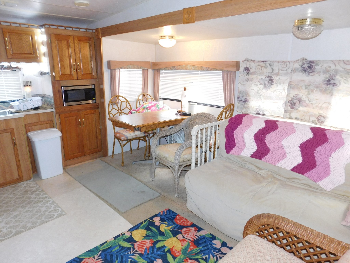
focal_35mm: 24
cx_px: 175
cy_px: 132
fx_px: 243
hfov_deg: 71.6
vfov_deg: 56.8
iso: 200
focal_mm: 4.1
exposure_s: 1/30
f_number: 3
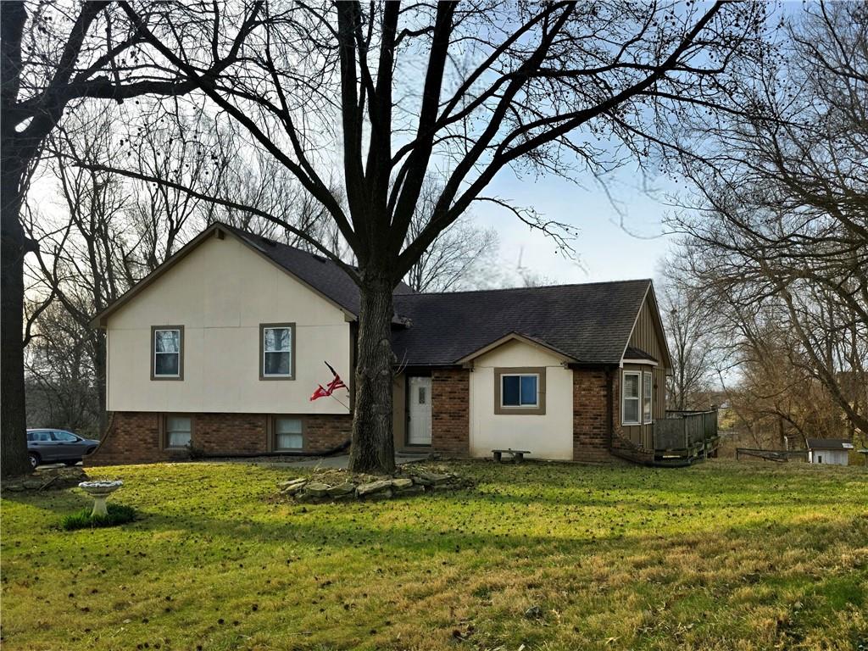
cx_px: 434
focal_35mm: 23
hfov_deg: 73.9
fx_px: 577
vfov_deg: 58.9
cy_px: 326
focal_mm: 6.3
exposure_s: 1/3550
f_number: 1.7
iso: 80
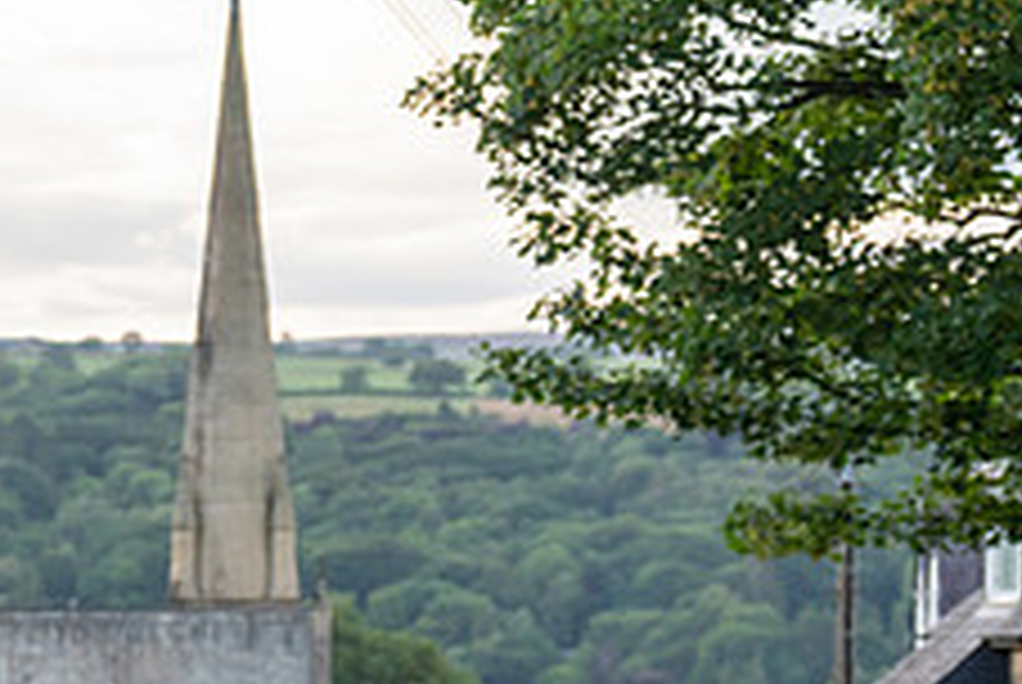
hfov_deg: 10.5
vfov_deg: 7.1
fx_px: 5514
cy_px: 700
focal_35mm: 194
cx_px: -122
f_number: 3.5
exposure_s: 1/800
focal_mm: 76
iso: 1600
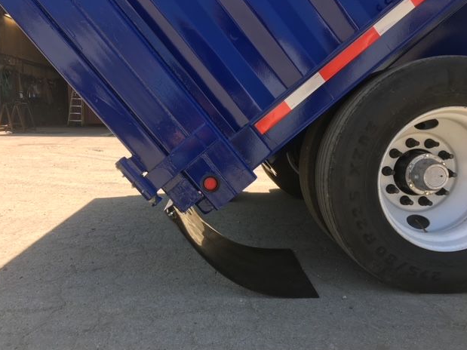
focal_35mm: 30
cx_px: 233
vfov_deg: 46.8
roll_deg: +0.1
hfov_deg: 60.0
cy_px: 175
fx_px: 405
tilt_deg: -8.7
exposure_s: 1/422
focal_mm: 4.15
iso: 25
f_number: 2.2
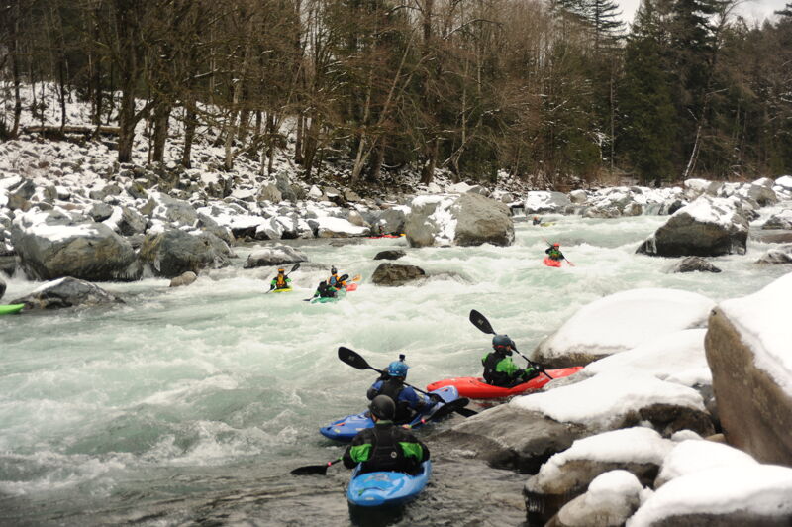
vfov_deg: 26.9
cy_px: 264
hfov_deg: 39.6
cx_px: 396
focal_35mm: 50
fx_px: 1099
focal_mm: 50
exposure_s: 1/500
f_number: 4
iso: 200
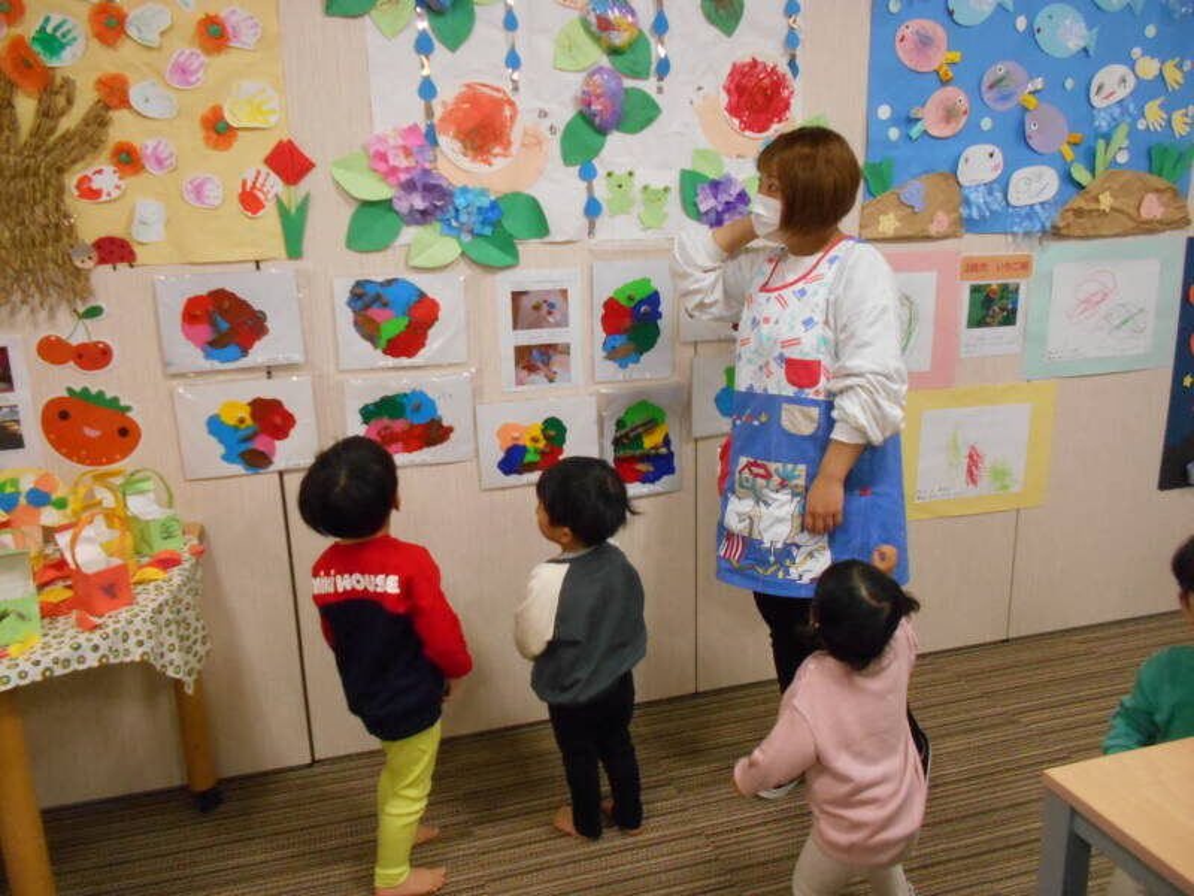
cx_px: 597
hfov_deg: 67.3
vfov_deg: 53.1
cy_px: 448
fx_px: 897
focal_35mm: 26
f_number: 3.2
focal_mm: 4.6
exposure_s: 1/125
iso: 800
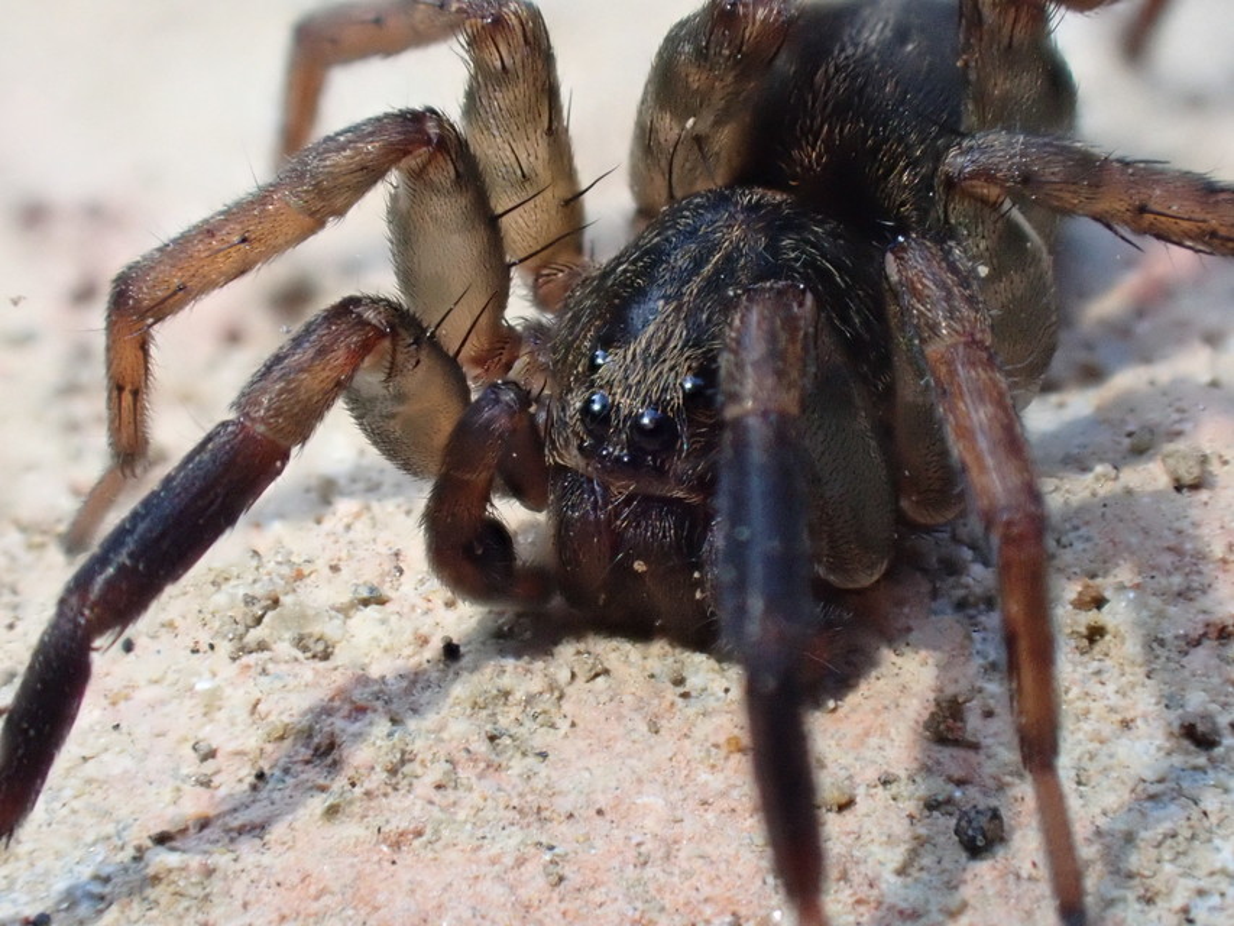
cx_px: 617
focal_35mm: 100
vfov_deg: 14.8
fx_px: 3565
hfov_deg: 19.6
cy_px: 463
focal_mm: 18
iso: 800
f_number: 6.3
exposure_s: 1/125
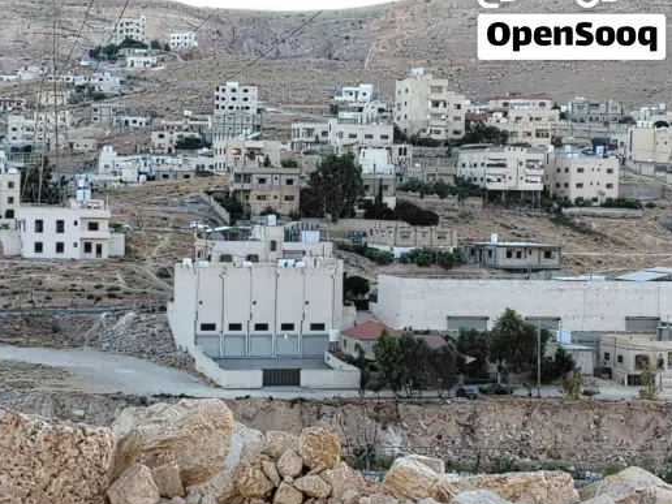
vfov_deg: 15.9
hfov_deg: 21.1
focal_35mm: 93
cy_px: 247
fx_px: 1805
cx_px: 281
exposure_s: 1/100
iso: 197
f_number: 1.8
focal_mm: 4.05
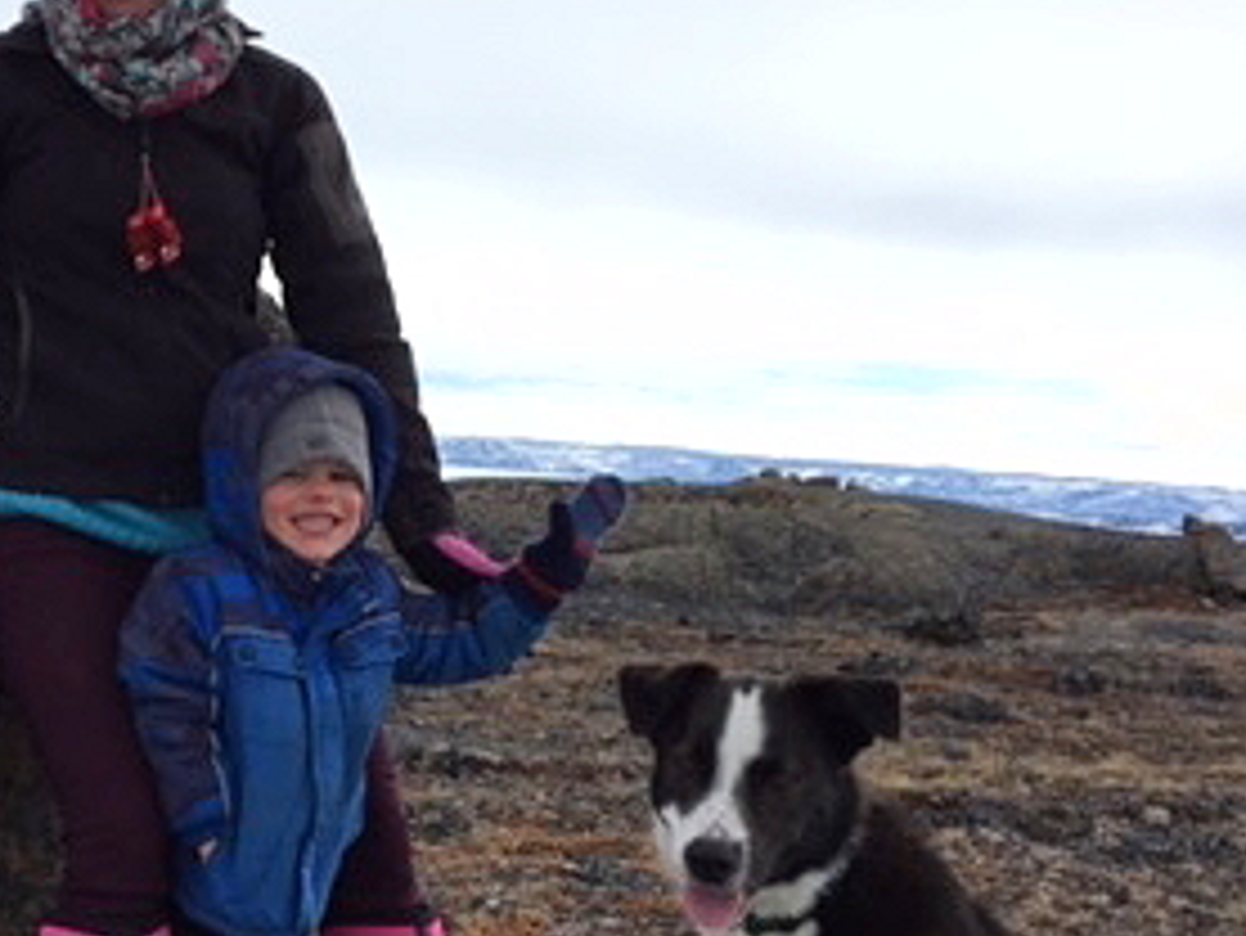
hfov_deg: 28.1
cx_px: 189
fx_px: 2413
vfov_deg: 21.9
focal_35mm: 67
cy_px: 585
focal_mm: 4.15
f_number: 2.2
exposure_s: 1/2481
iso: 25
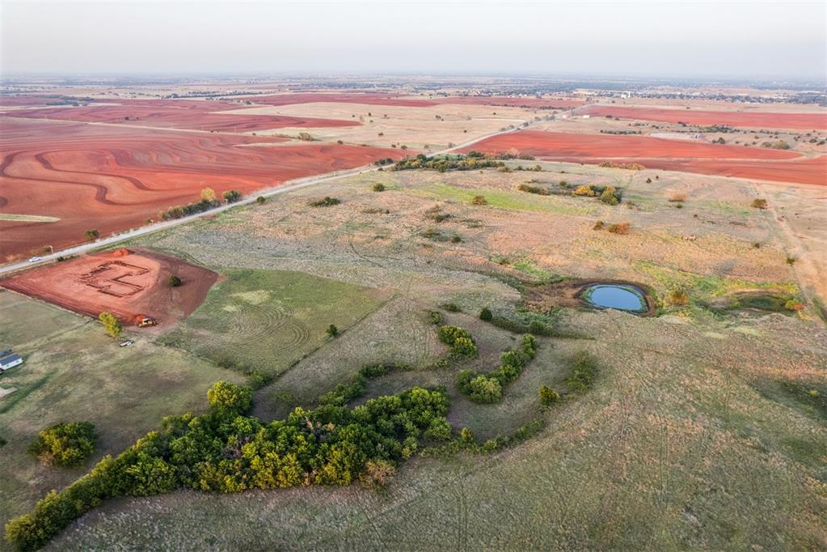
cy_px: 276
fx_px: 505
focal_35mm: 22
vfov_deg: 57.2
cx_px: 414
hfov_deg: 78.6
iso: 150
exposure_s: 1/180
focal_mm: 8.4
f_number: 2.8
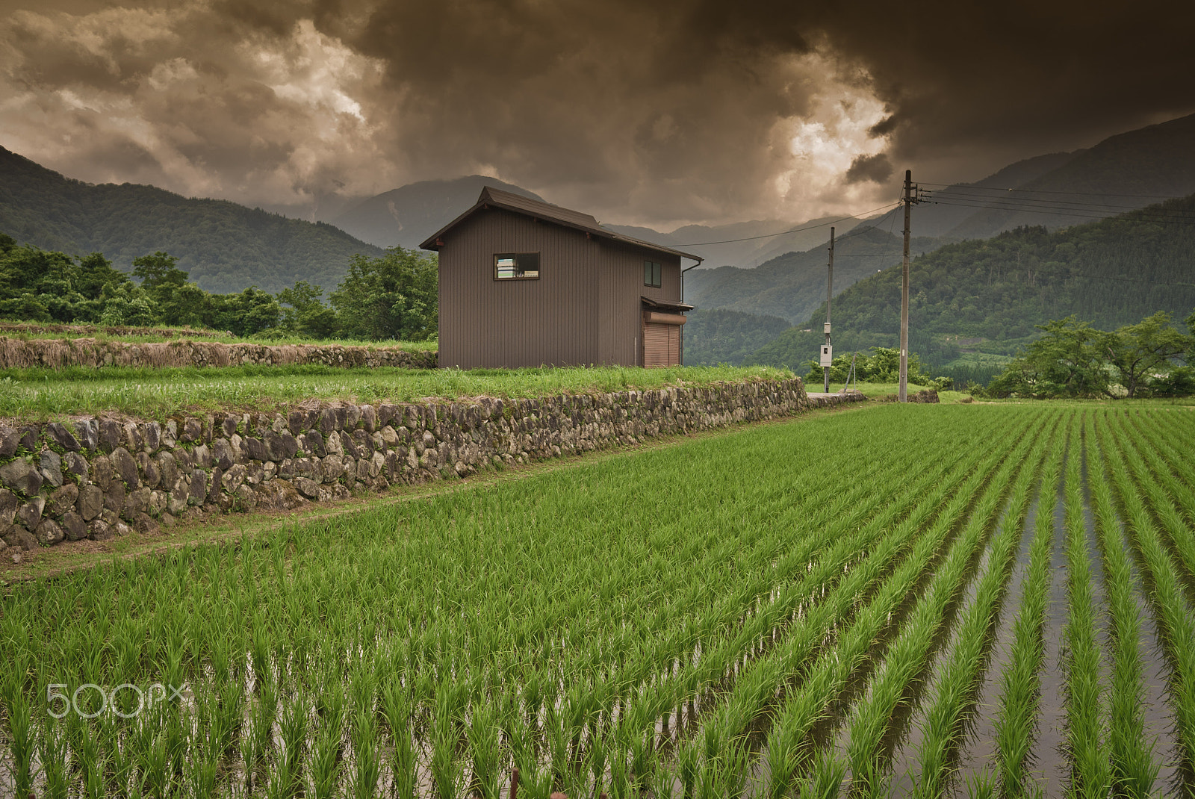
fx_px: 1196
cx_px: 598
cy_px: 400
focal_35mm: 36
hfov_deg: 53.1
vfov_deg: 36.9
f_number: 5.6
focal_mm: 24
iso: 100
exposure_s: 1/320
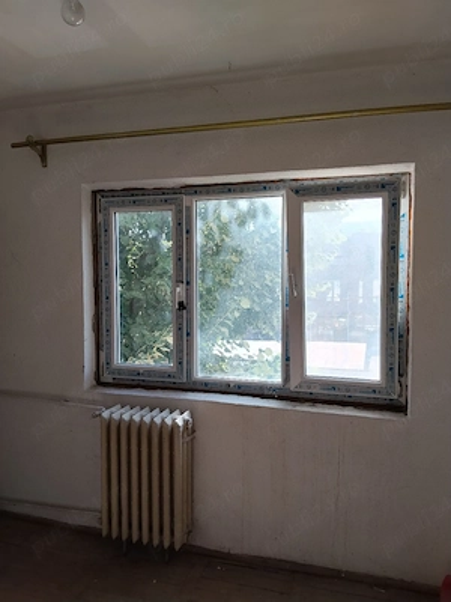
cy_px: 301
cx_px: 226
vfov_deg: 61.7
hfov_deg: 48.2
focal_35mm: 29
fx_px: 504
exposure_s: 1/250
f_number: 1.8
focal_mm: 3.96
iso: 50
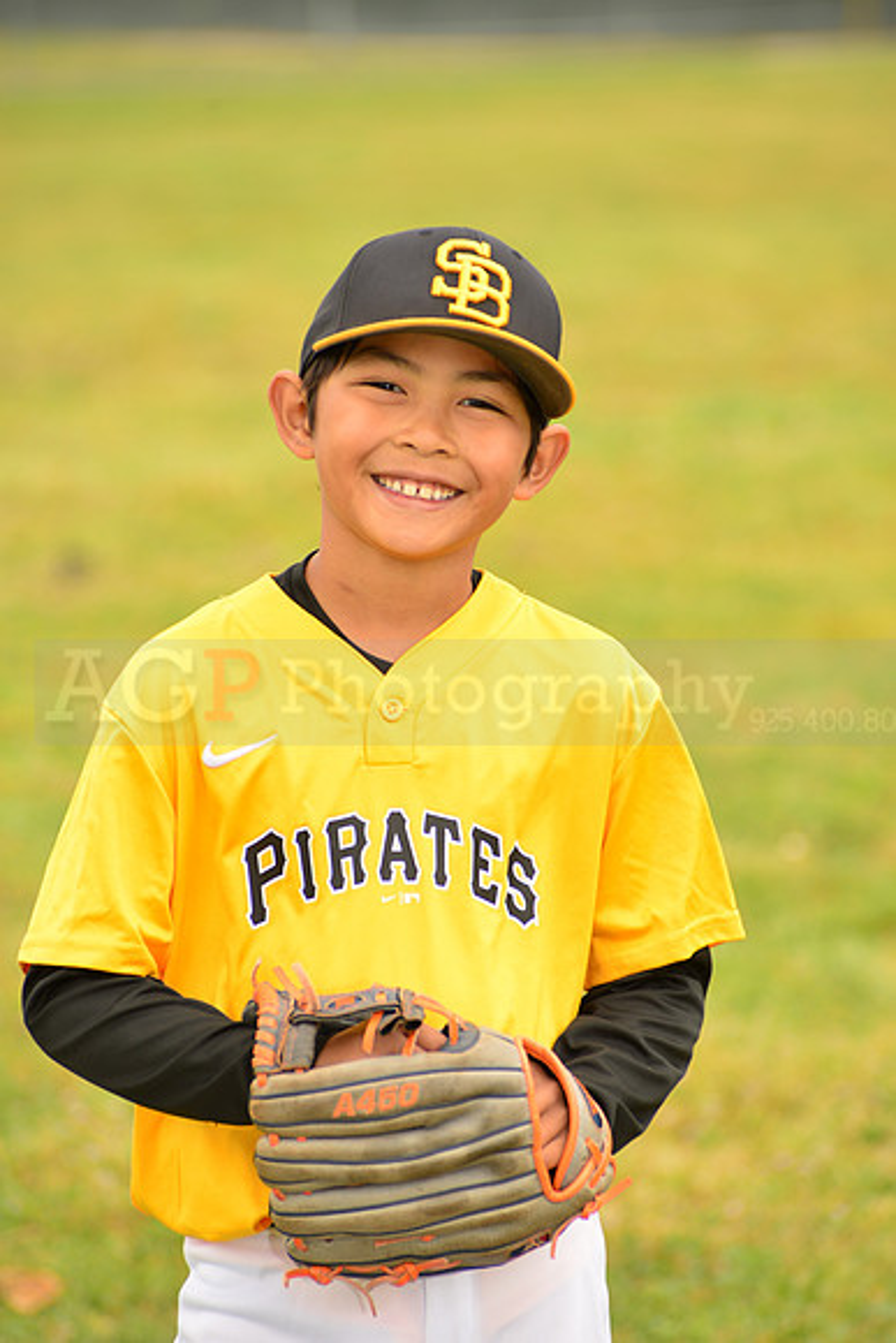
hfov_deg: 6.9
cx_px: 448
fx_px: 7462
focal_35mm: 200
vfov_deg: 10.3
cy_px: 672
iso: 125
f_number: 6.3
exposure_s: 1/250
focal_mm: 200
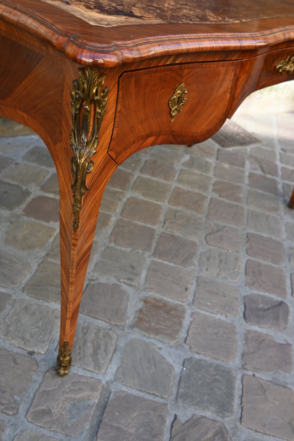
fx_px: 413
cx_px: 147
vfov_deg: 56.1
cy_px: 220
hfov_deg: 39.1
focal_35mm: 34
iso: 100
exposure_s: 1/80
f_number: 4.5
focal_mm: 22.5
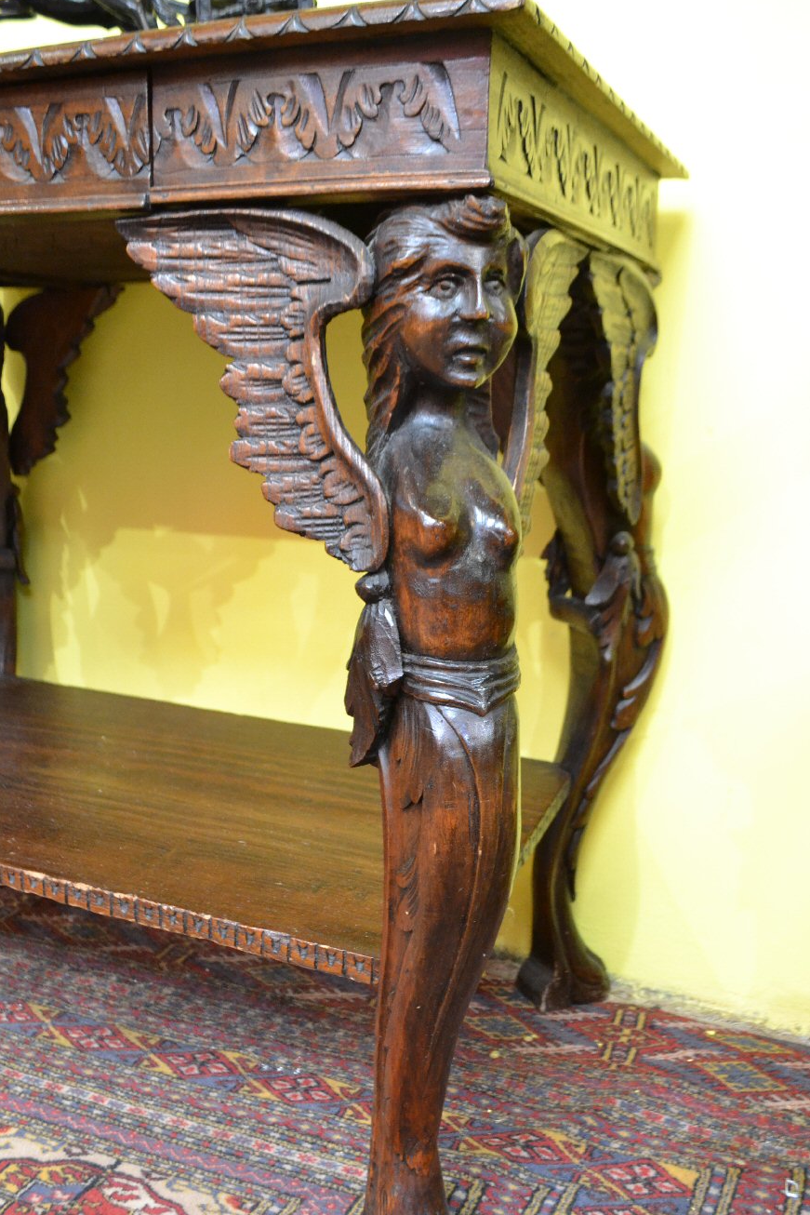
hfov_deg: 42.3
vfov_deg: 60.2
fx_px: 1046
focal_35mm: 31
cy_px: 648
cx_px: 404
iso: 2200
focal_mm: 18
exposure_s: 1/30
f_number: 5
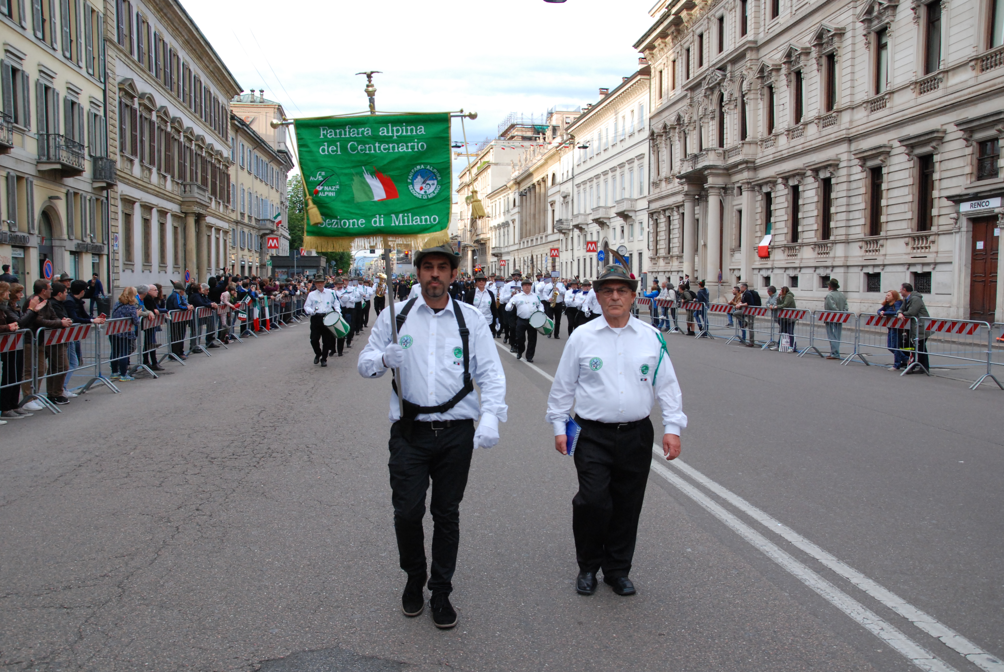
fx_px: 880
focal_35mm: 32
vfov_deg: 41.8
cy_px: 336
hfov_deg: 59.4
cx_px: 502
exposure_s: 1/250
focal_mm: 21
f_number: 8
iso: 800
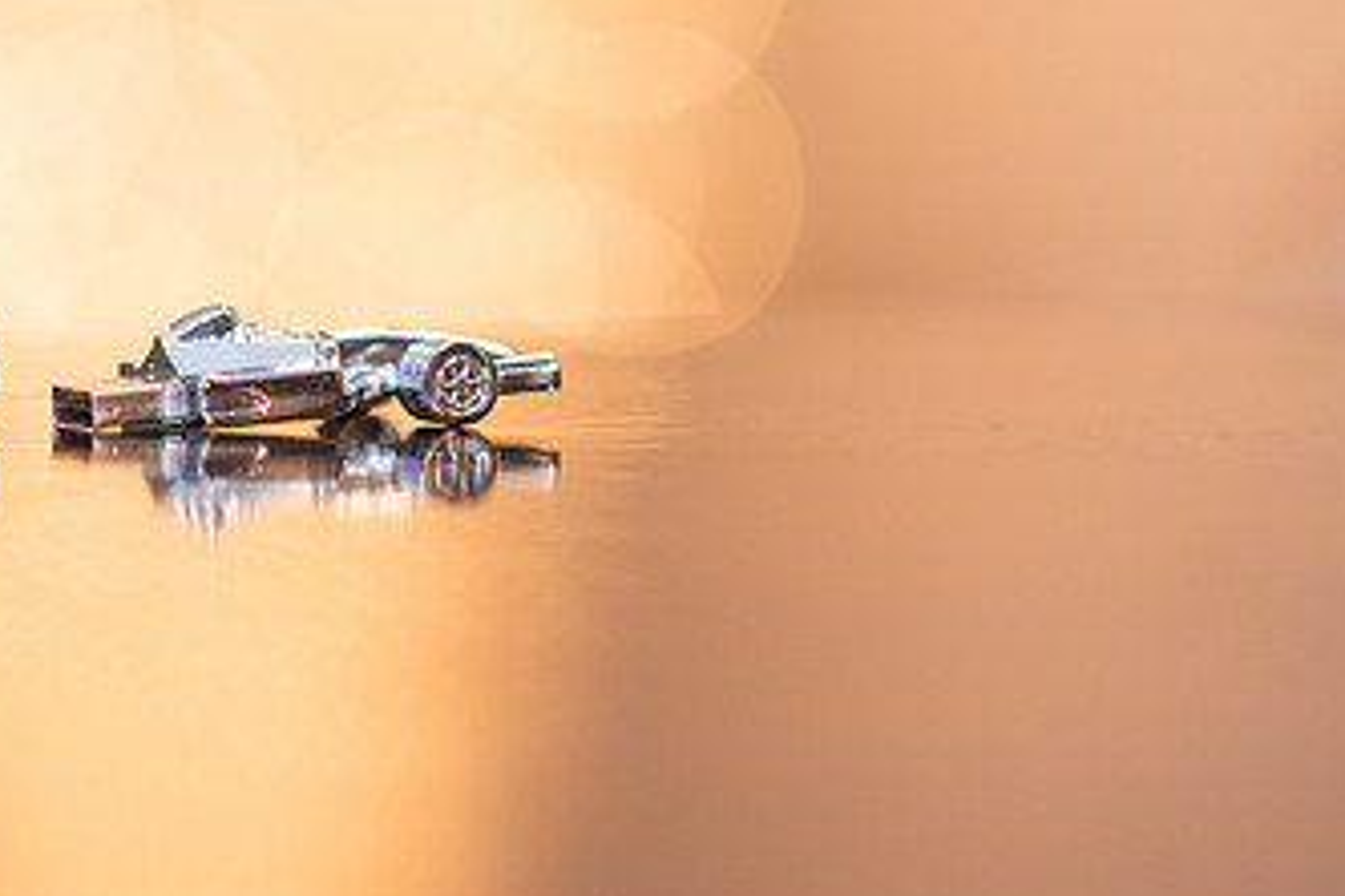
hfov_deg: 11.6
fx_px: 6612
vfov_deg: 7.8
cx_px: 429
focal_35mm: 177
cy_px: 374
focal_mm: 85
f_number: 1.8
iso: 1000
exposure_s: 1/160
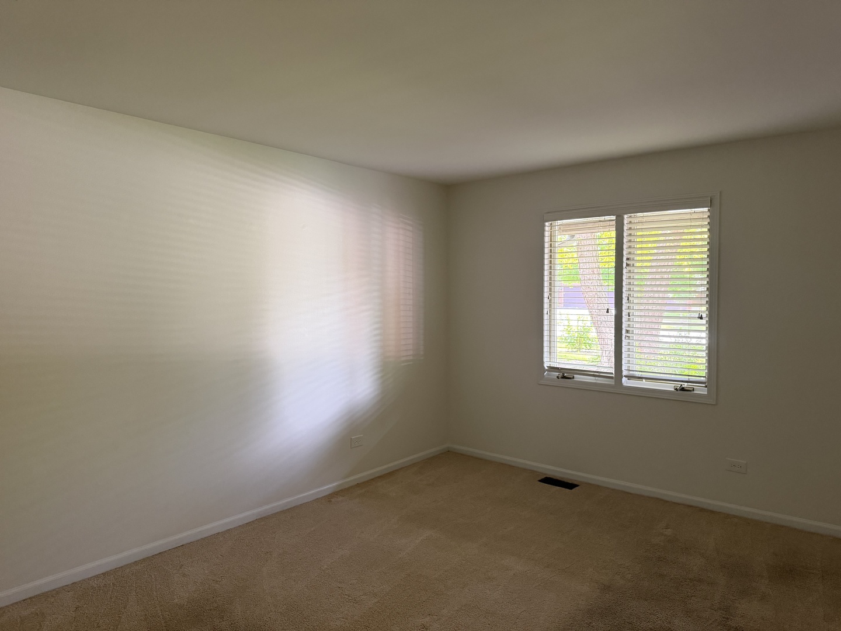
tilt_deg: -2.5
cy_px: 316
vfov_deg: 56.8
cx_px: 420
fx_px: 583
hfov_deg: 71.6
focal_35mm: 24
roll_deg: +0.2
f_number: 1.78
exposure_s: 1/60
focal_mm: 6.76
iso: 400
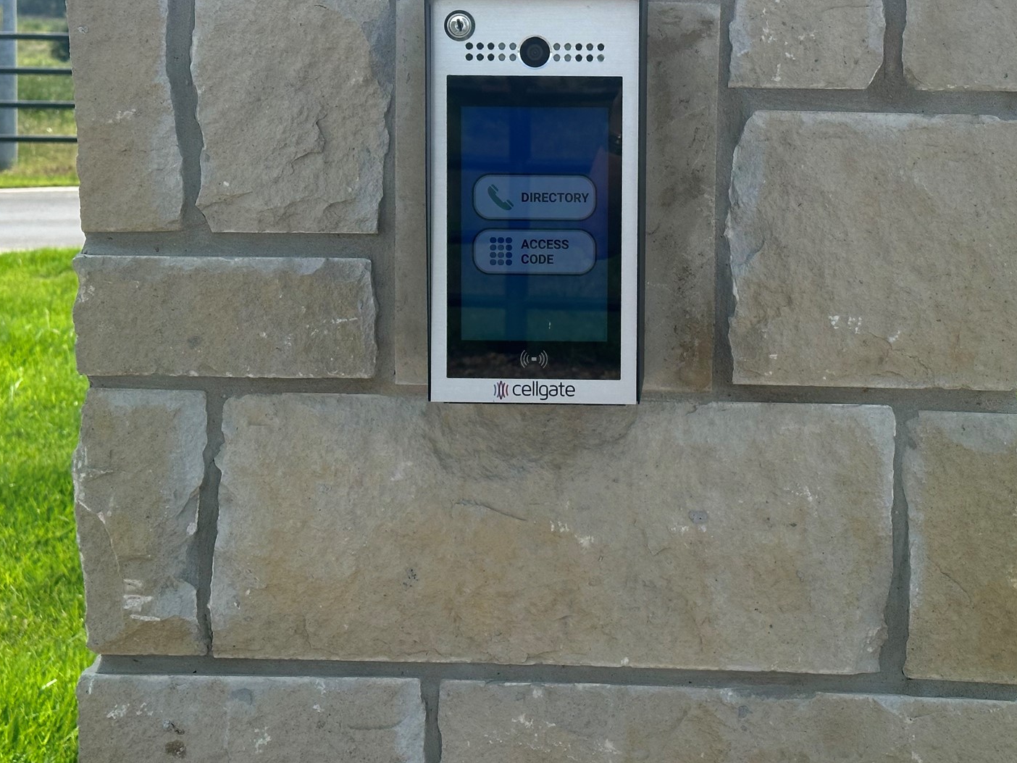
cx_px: 615
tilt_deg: -4.9
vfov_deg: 20.9
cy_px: 230
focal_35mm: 70
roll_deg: -0.7
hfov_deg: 27.7
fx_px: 2057
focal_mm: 6.86
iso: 64
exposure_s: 1/2532
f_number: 1.78
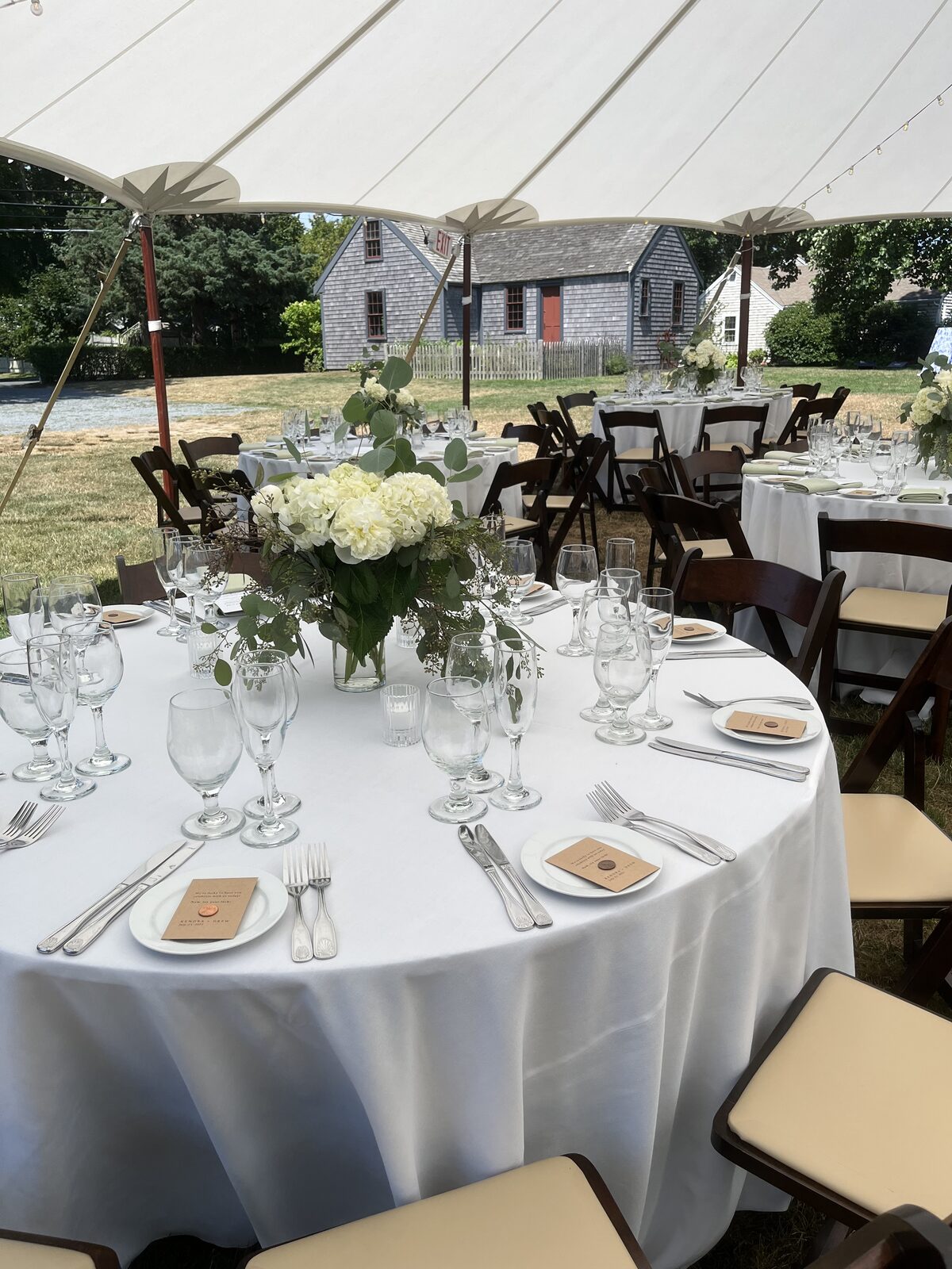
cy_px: 634
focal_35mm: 26
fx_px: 953
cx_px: 476
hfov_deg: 53.1
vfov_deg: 67.3
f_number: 1.6
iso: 50
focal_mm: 5.1
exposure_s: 1/3135
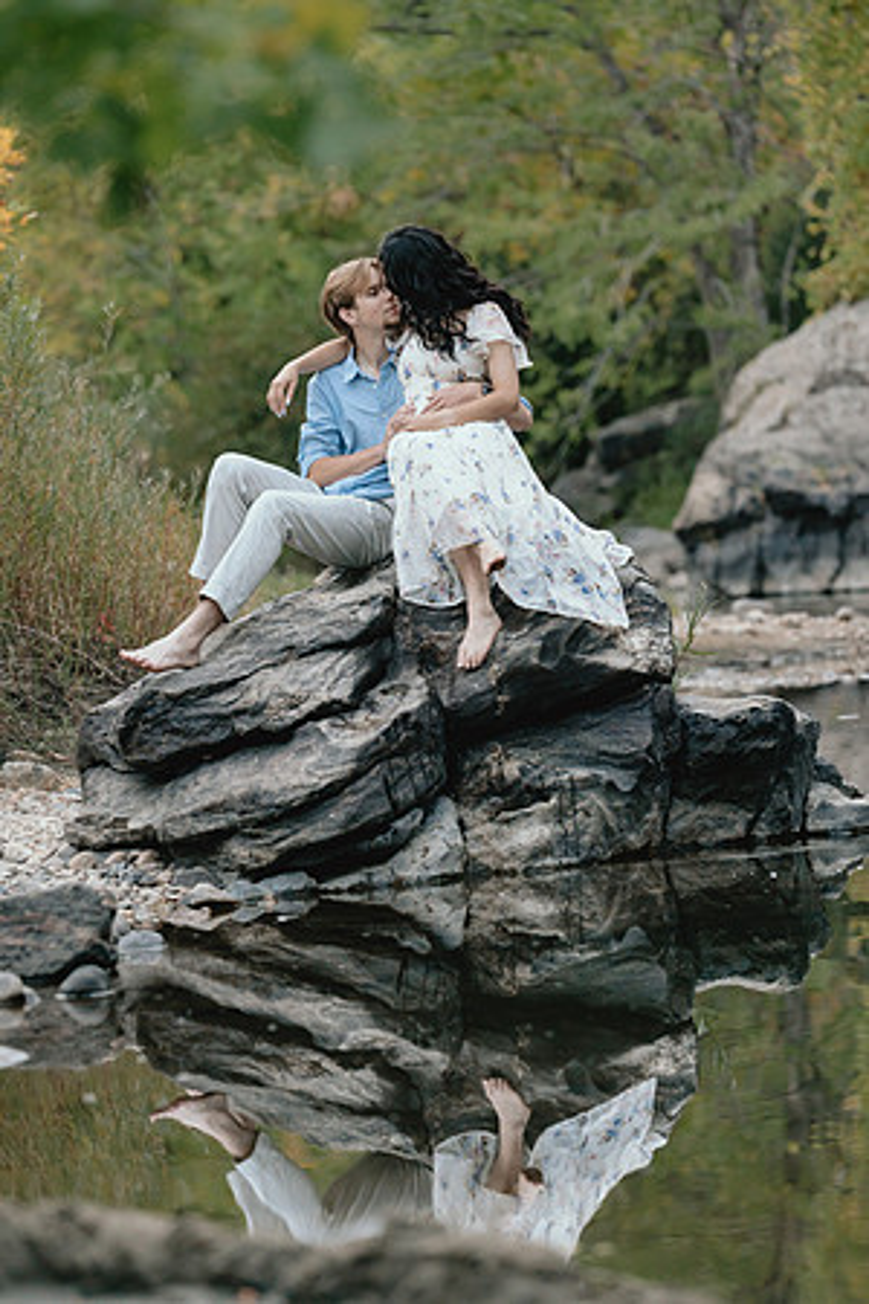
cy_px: 652
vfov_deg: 13.2
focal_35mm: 156
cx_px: 434
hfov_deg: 8.8
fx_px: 5648
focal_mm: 156
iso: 1000
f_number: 3.5
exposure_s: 1/200
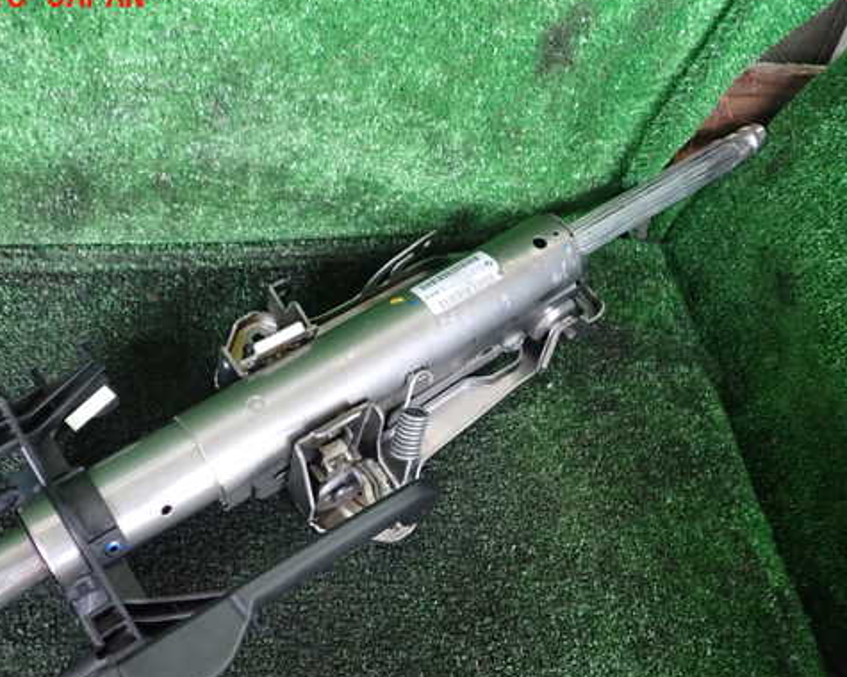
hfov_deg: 48.9
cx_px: 355
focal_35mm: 37
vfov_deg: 40.1
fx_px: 928
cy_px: 374
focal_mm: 5.4
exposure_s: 1/25
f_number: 2.3
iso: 800
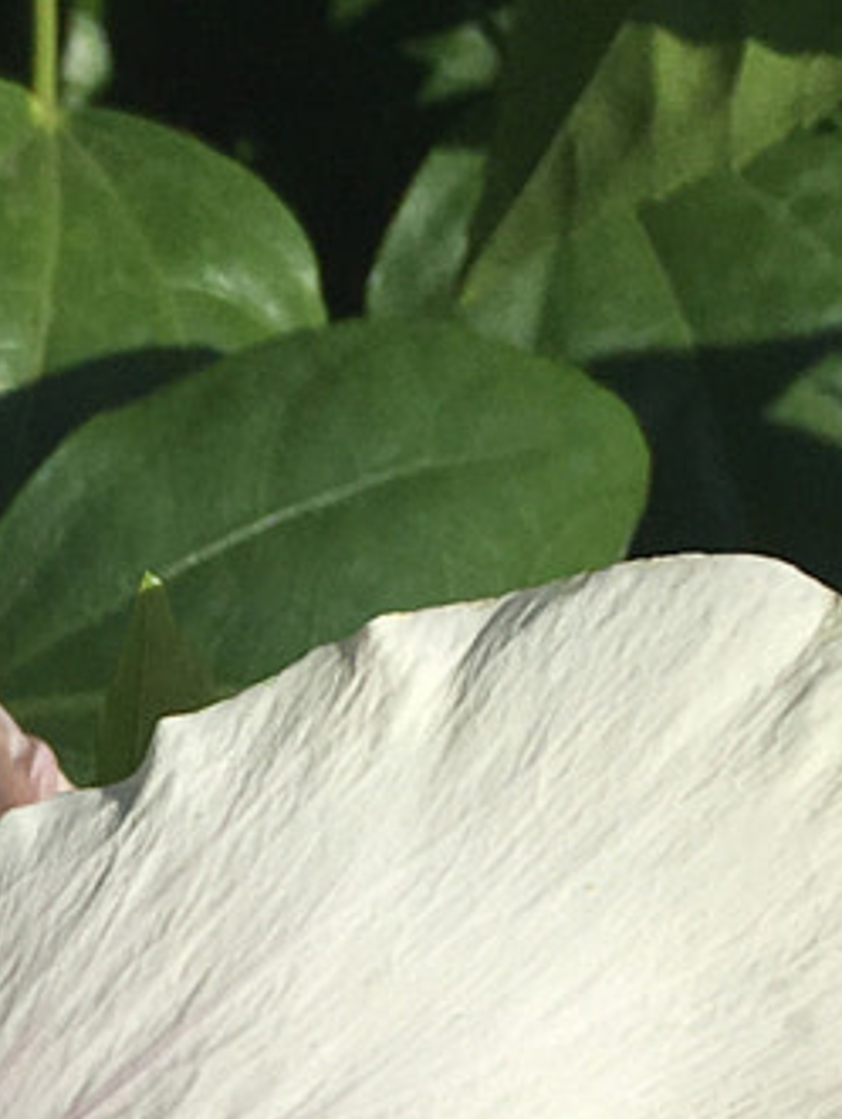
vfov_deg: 13.5
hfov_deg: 10.2
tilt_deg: -54.1
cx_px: -450
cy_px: 1535
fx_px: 4532
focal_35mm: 140
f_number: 2.2
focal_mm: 4.15
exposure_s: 1/4049
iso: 25
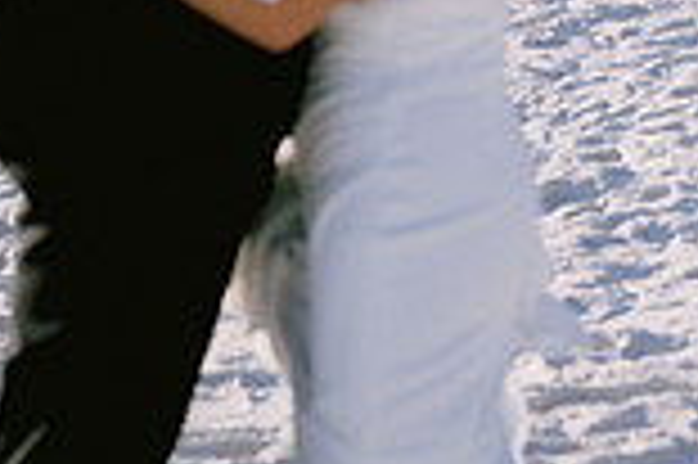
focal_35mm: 145
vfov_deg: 9.1
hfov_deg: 14.1
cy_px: -342
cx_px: 459
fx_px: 2808
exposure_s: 1/2000
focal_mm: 50
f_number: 3.5
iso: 200
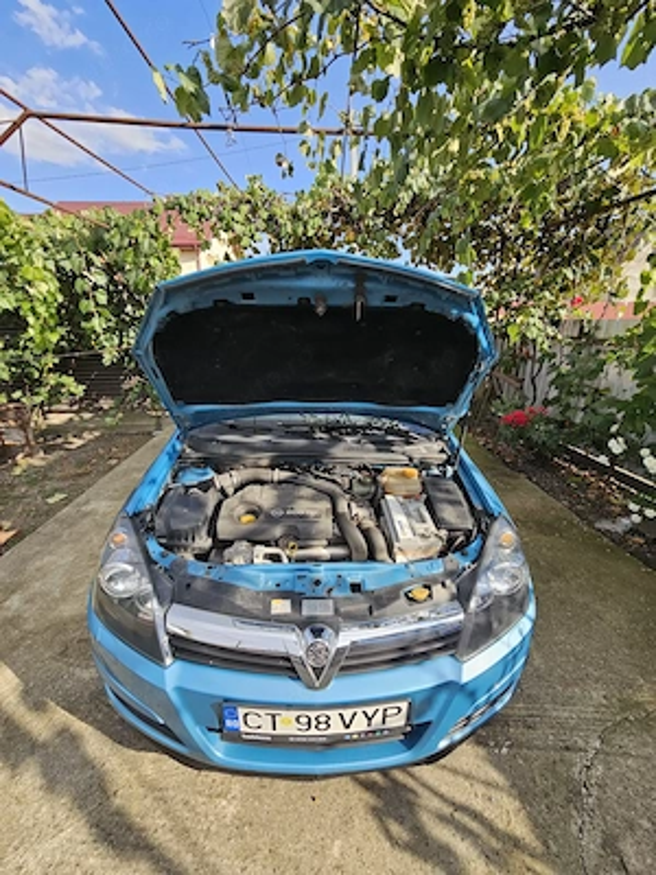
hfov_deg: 89.9
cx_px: 328
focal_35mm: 13
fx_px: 328
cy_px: 438
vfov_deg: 106.2
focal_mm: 2.2
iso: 50
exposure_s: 1/717
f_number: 2.2
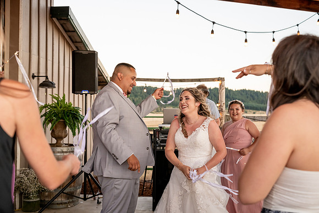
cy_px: 106
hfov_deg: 45.4
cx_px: 160
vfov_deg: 31.2
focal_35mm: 43
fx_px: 381
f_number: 4
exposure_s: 1/400
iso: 1600
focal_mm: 43
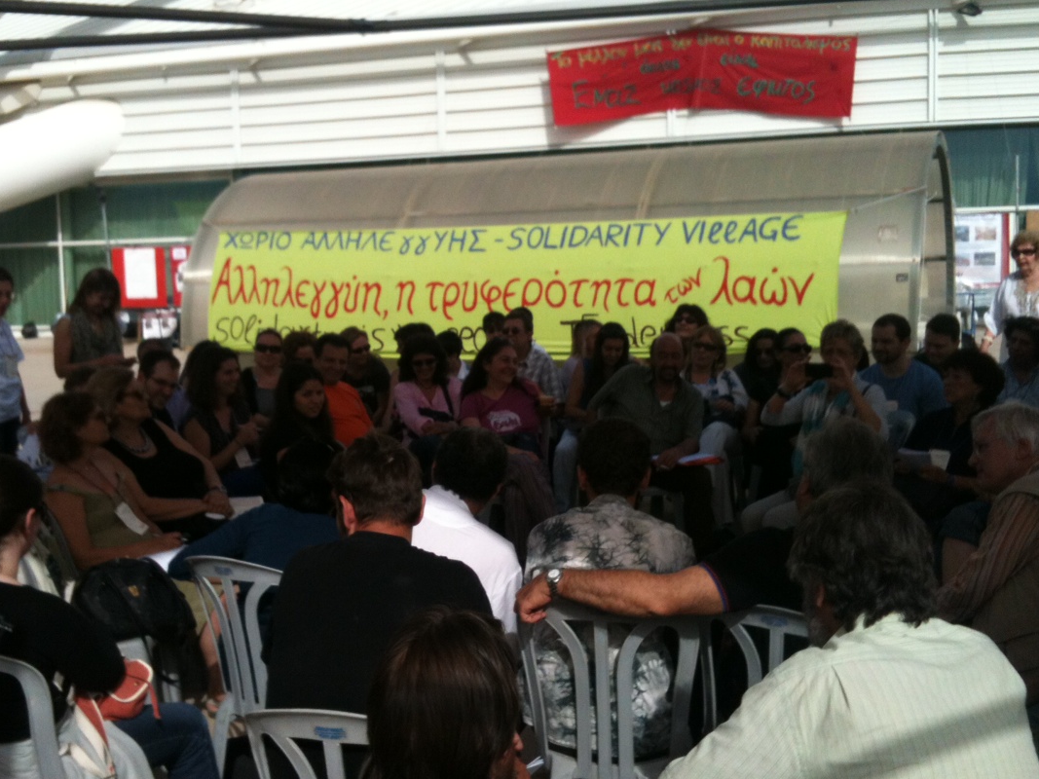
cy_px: 421
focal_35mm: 42
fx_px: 1260
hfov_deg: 44.7
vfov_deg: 34.3
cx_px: 464
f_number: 2.8
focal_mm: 3.85
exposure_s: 1/1902
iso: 64
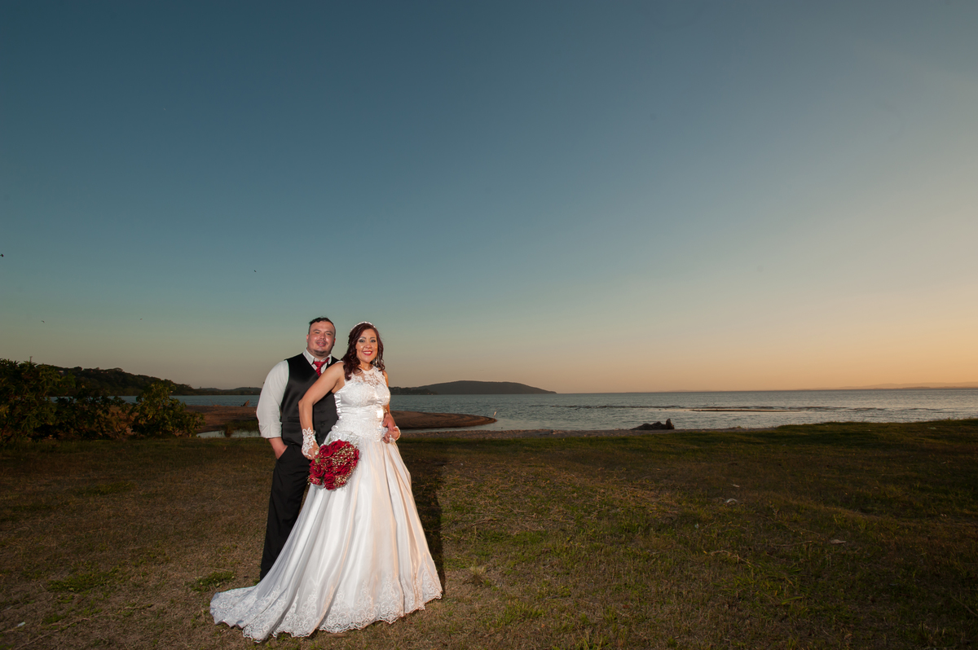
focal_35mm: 22
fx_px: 597
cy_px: 325
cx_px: 489
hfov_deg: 78.6
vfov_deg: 57.1
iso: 200
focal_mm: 22
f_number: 9
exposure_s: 1/250
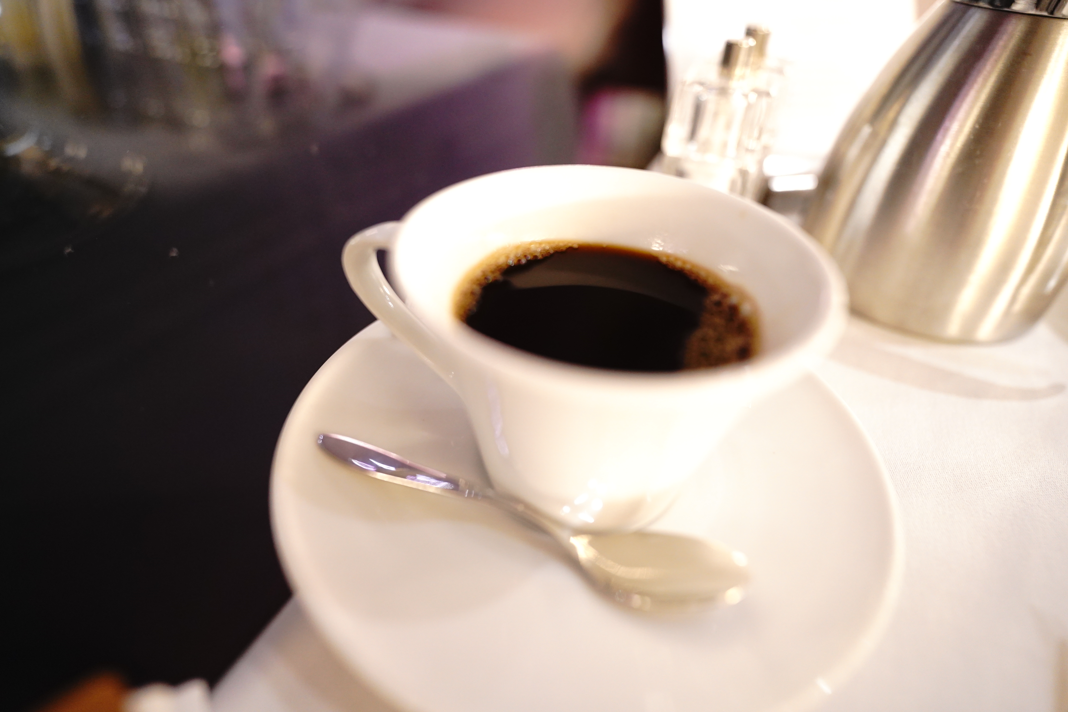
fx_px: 593
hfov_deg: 84.0
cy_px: 356
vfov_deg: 61.9
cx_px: 534
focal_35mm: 20
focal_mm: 20
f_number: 1.8
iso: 3200
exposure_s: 1/30
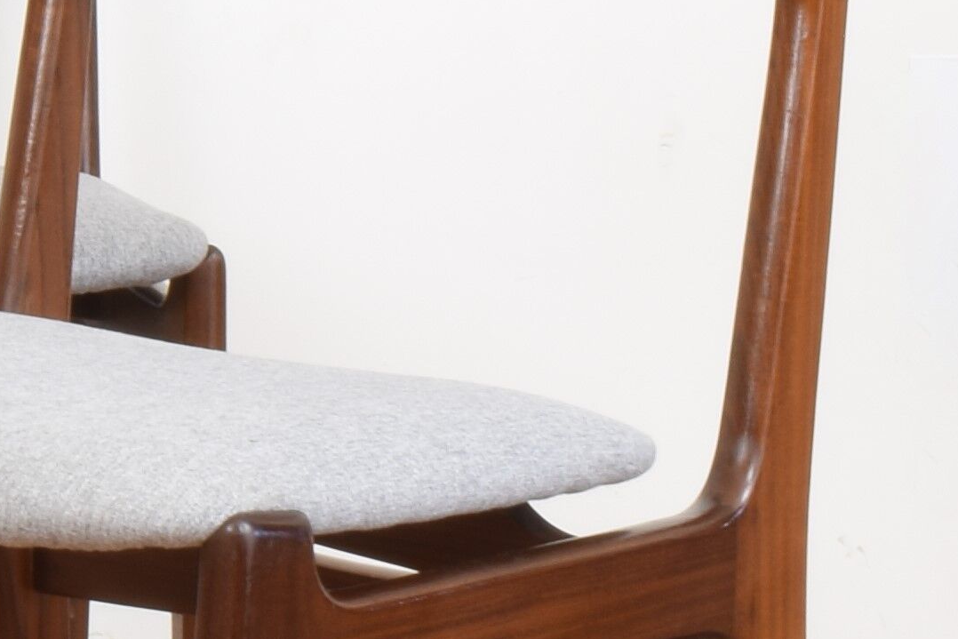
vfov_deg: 8.2
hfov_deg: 11.4
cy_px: -3
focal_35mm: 167
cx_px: -770
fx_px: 4444
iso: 100
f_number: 22
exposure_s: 5
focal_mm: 20
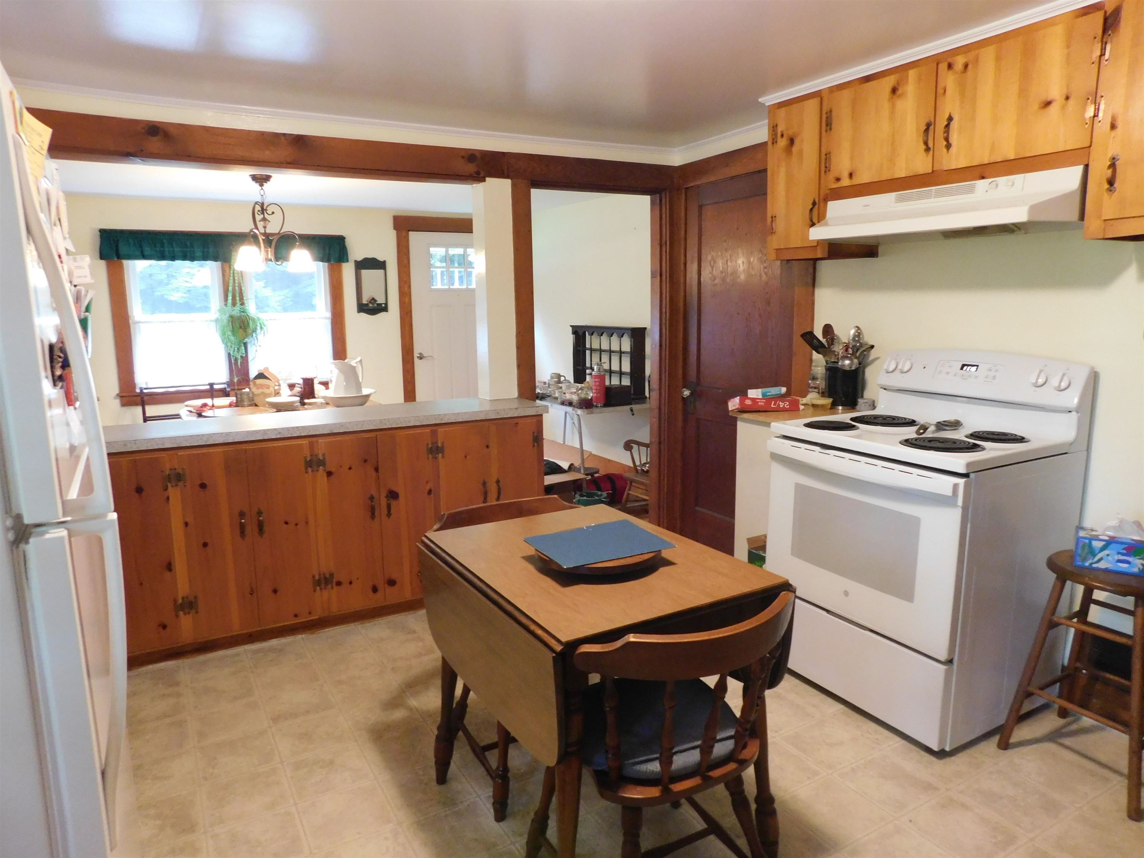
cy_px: 429
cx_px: 572
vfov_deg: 58.9
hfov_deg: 73.9
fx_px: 760
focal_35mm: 23
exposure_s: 1/10
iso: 400
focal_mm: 4
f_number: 3
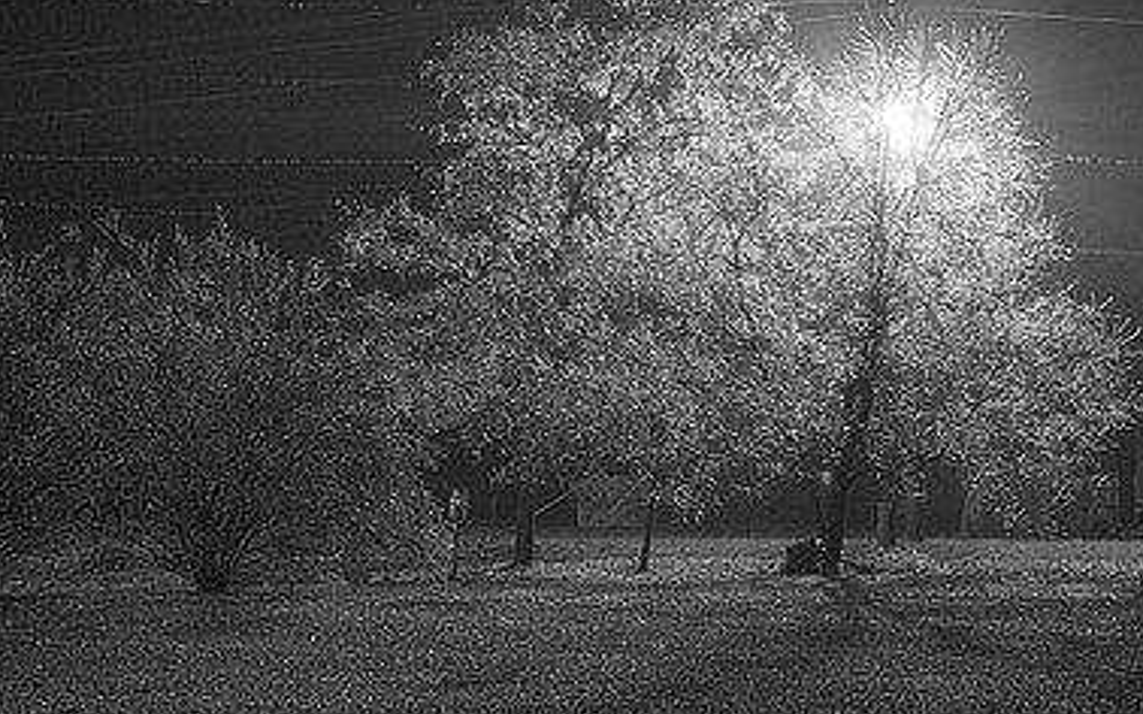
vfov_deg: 6.2
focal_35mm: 211
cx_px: 819
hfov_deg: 9.9
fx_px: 6571
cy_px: 278
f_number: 3.5
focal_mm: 135
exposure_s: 1/2.5
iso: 200
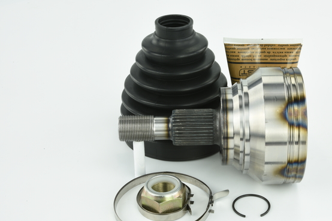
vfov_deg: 17.5
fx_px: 719
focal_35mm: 78
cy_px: 137
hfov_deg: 25.9
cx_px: 211
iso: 64
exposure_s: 1/2
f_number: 32
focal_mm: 60
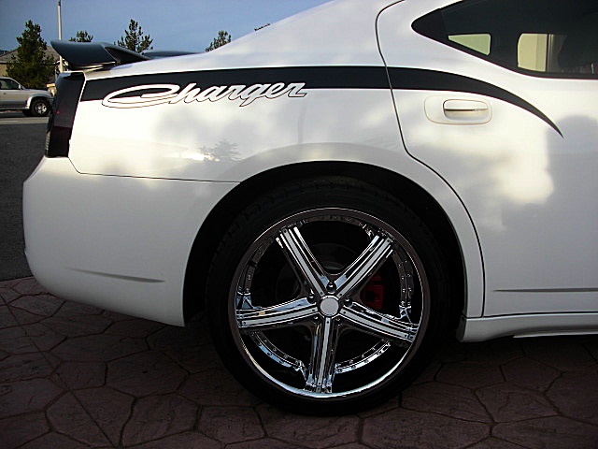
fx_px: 622
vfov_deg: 39.7
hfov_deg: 51.4
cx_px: 299
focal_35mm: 36
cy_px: 224
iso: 50
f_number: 2.8
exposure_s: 1/500
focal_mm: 6.3
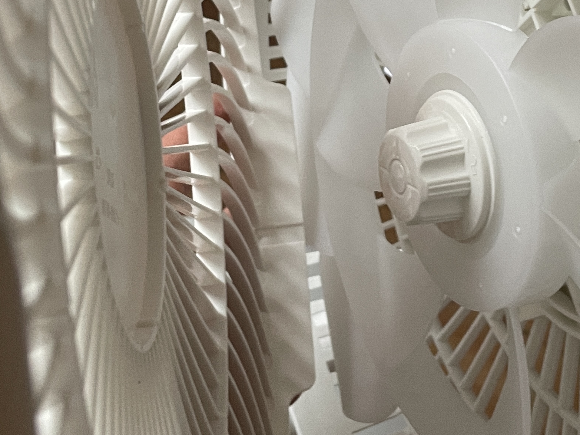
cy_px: 36
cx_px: 391
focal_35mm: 67
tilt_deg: -54.7
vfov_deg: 21.4
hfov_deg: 28.8
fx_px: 1122
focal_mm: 4.2
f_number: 1.6
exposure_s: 1/60
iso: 200
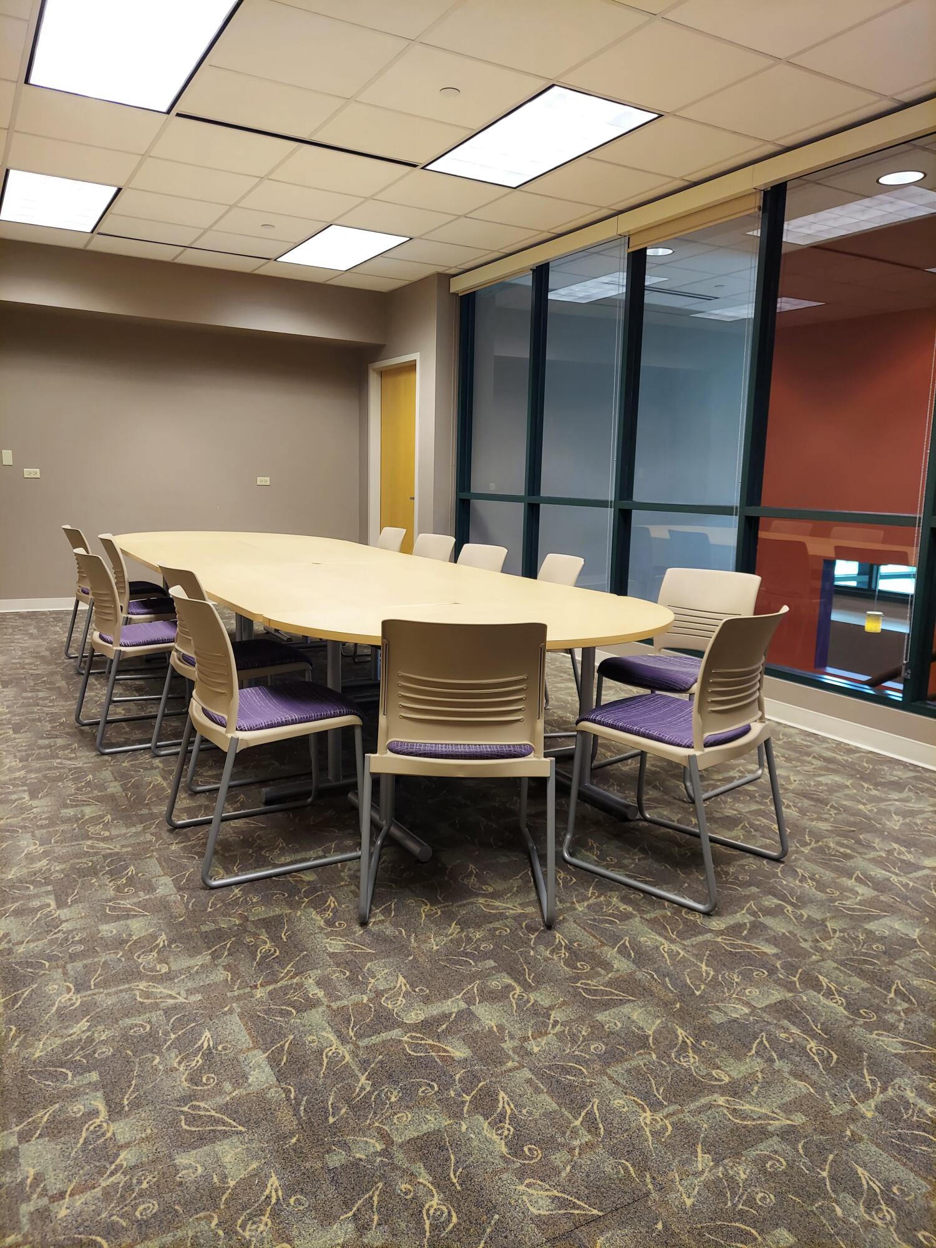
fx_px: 865
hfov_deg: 56.8
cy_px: 624
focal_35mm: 24
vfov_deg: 71.6
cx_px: 468
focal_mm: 5.23
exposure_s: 1/50
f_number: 1.8
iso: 250
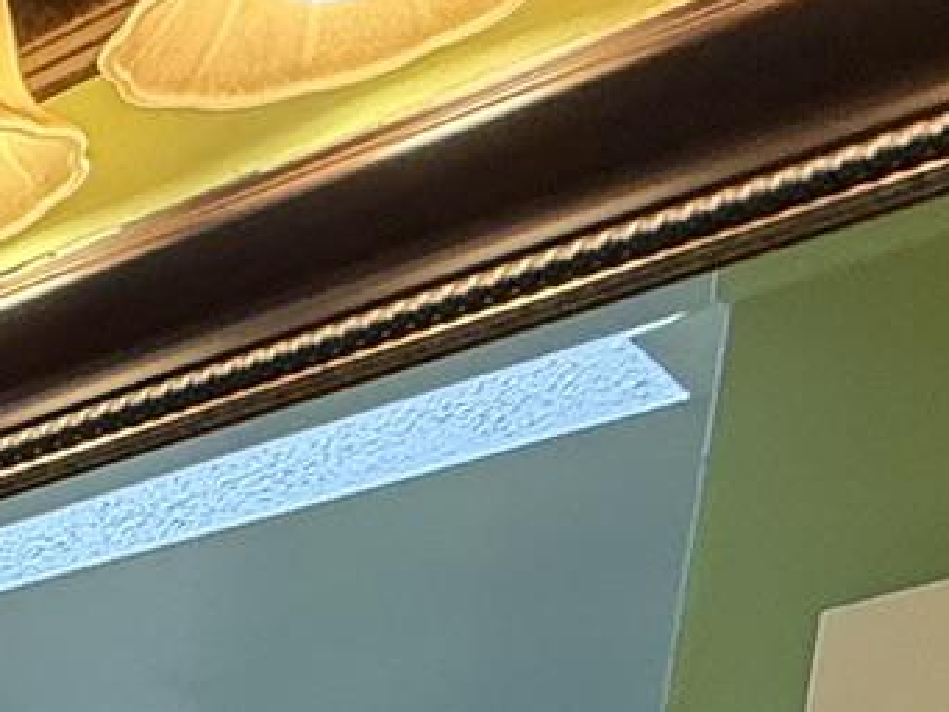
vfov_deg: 12.6
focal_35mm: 84
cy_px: 1816
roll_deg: -1.7
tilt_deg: -9.4
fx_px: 2304
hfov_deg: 15.3
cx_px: -1225
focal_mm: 2.22
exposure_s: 1/120
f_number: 2.2
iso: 100
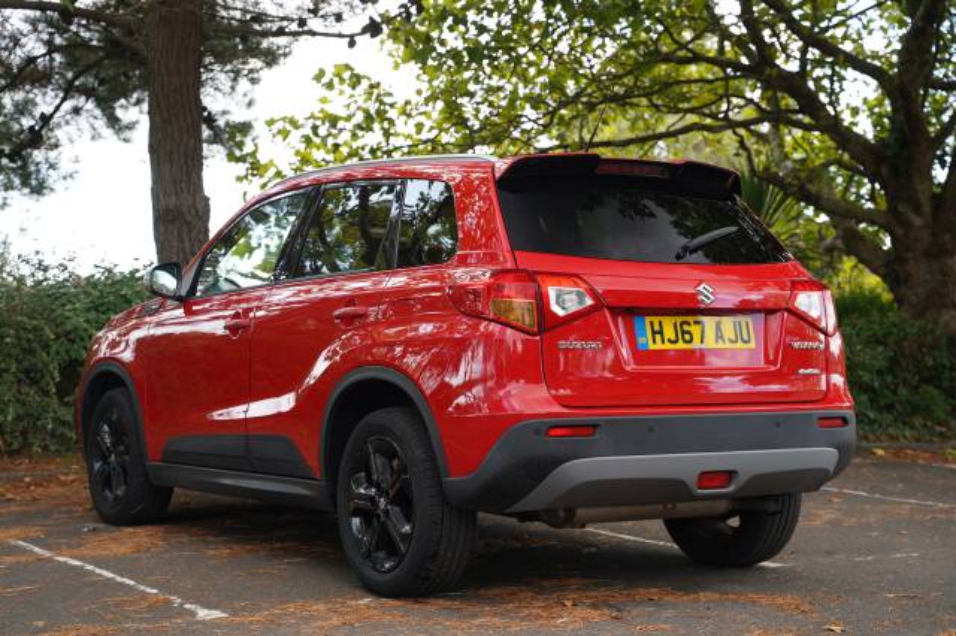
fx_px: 1582
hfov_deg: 33.6
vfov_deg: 22.7
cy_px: 318
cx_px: 478
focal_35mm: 60
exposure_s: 1/60
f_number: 4
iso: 100
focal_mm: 59.6
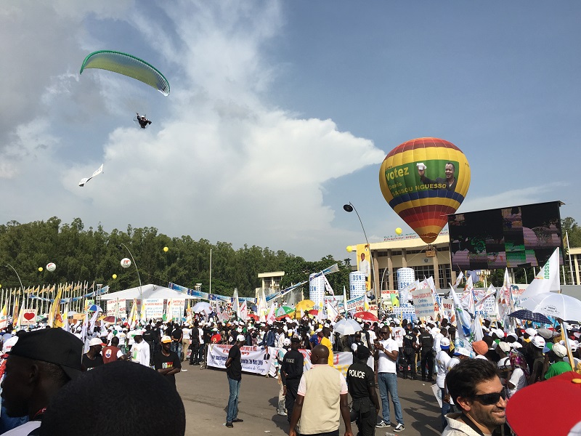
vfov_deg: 48.2
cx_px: 290
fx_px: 487
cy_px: 218
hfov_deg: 61.7
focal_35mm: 29
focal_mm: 4.15
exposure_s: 1/2564
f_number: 2.2
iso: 25
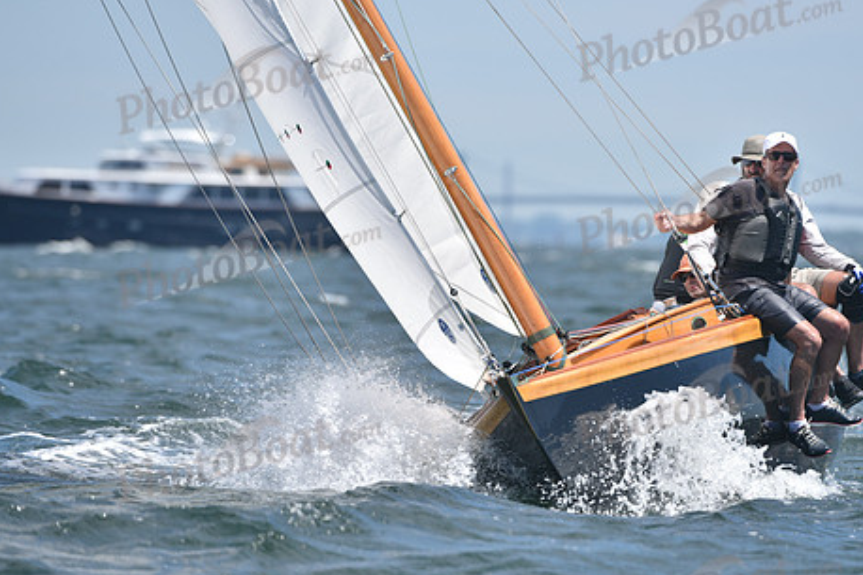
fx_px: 12149
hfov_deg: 4.1
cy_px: 331
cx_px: 480
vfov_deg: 2.7
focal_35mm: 507
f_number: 5.6
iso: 250
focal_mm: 400
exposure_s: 1/1250
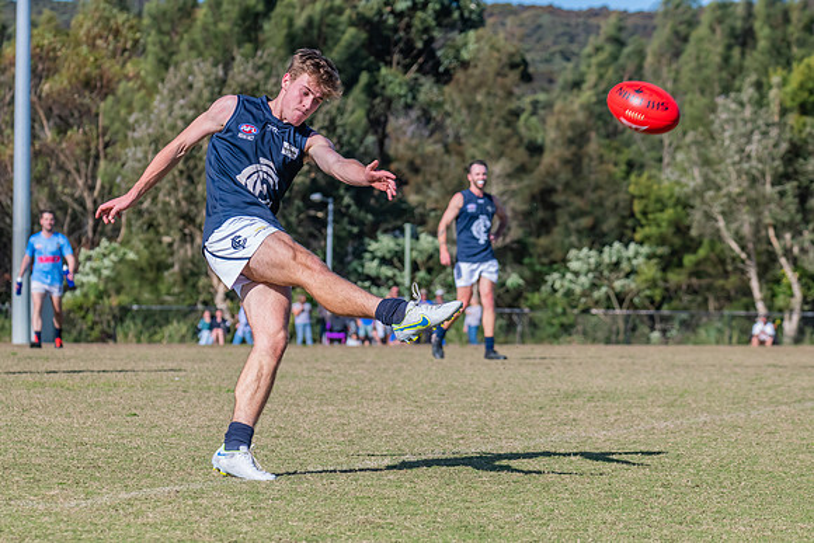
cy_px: 288
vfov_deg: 7.1
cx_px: 431
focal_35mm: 193
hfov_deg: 10.7
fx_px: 4358
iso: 800
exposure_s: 1/2000
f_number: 8
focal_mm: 170
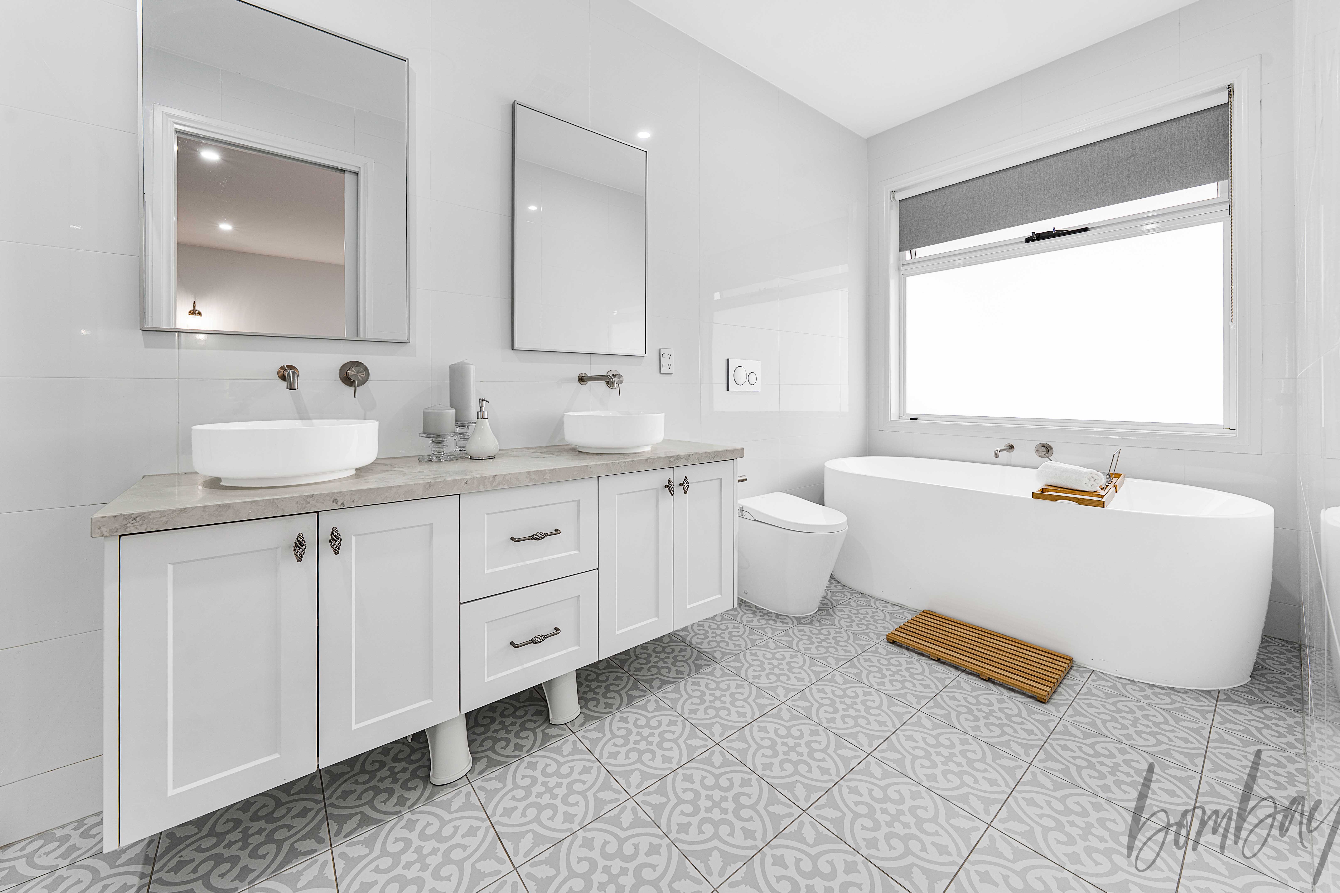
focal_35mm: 13
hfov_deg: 108.3
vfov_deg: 85.4
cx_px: 670
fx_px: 484
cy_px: 423
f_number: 8
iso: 100
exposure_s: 1/10
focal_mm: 12
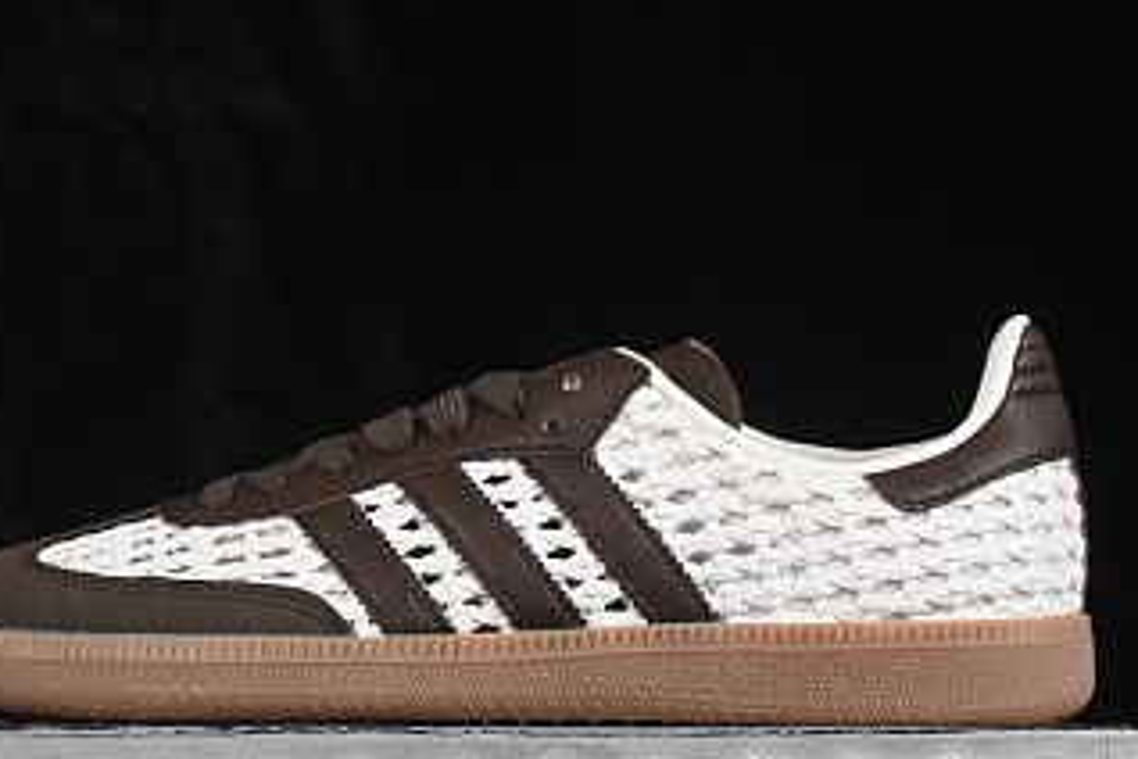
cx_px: 526
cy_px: 356
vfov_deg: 11.6
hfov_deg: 17.3
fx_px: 3730
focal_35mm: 118
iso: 160
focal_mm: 50
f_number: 8
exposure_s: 1/80
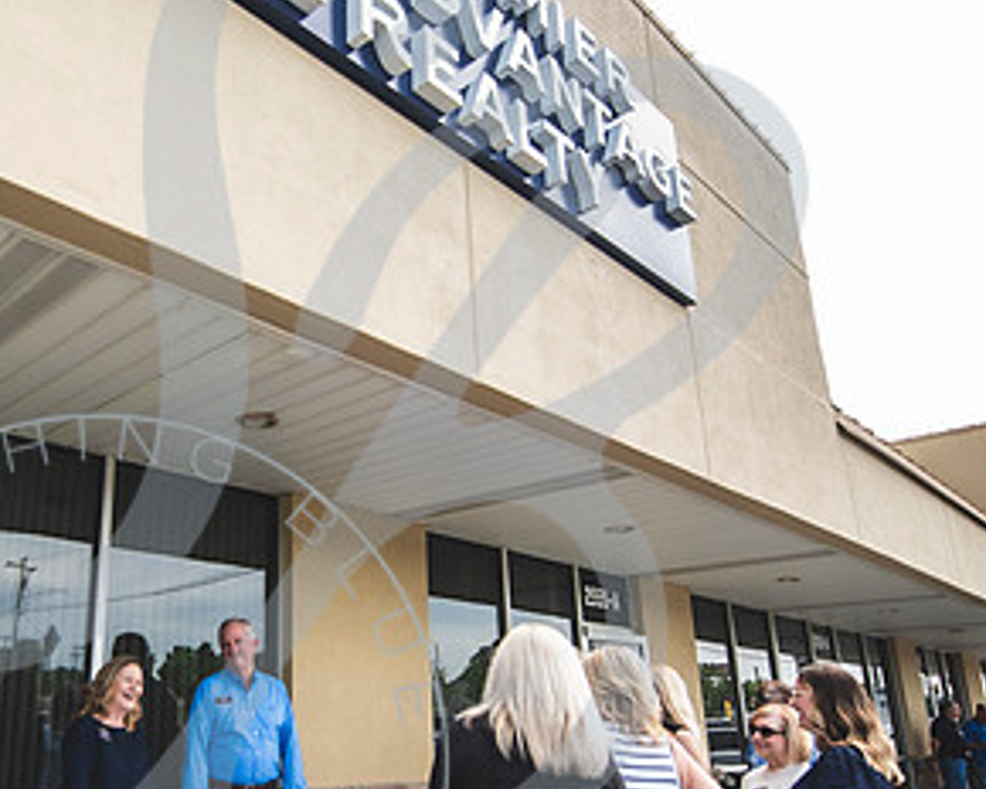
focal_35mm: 30
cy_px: 478
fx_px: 875
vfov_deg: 48.2
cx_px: 269
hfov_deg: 56.4
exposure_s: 1/400
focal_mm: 16
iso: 100
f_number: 2.8
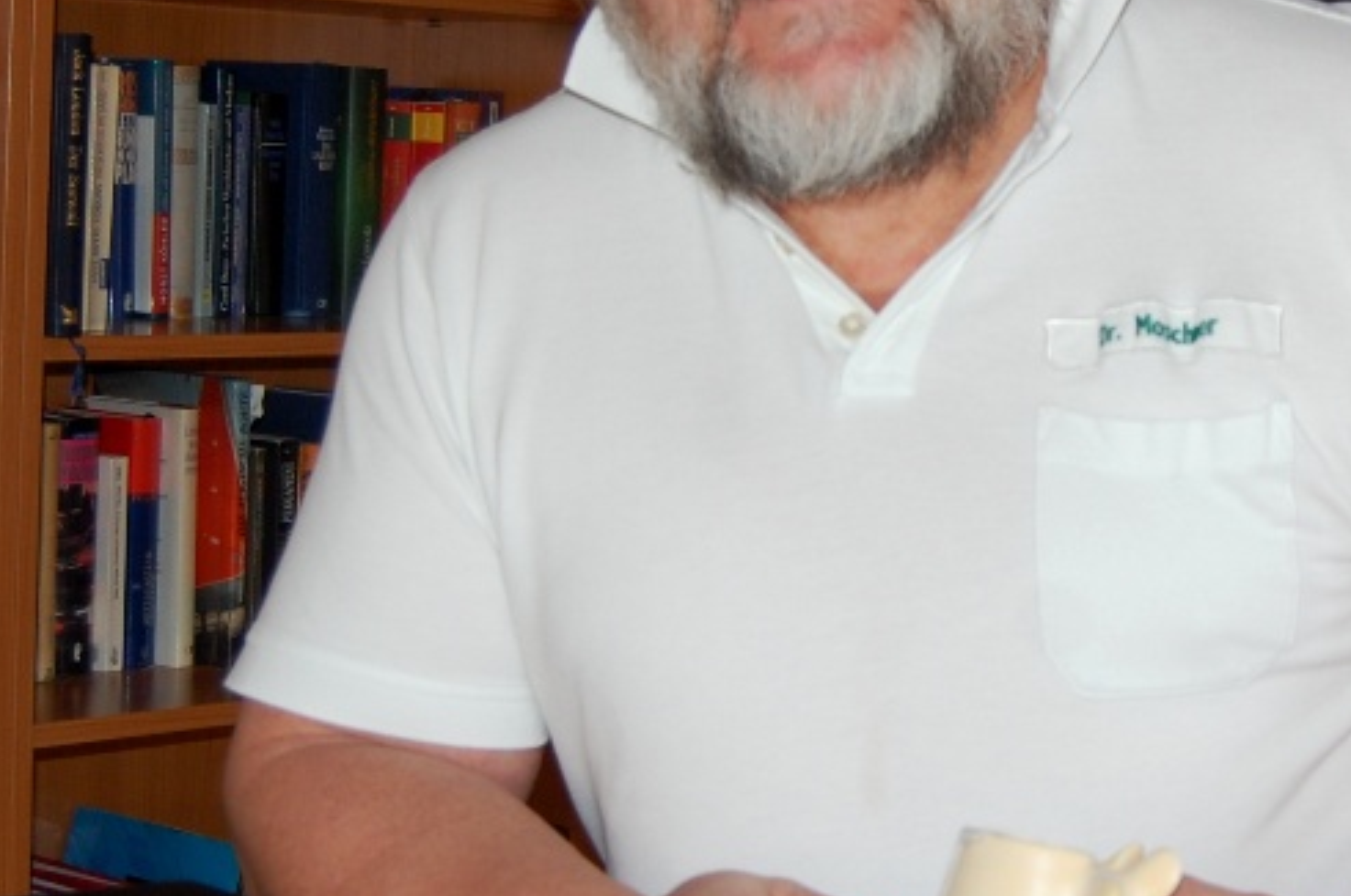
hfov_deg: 23.0
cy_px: 437
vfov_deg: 15.5
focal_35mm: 88
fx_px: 3298
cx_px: 966
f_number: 4
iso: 400
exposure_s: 1/60
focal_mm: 24
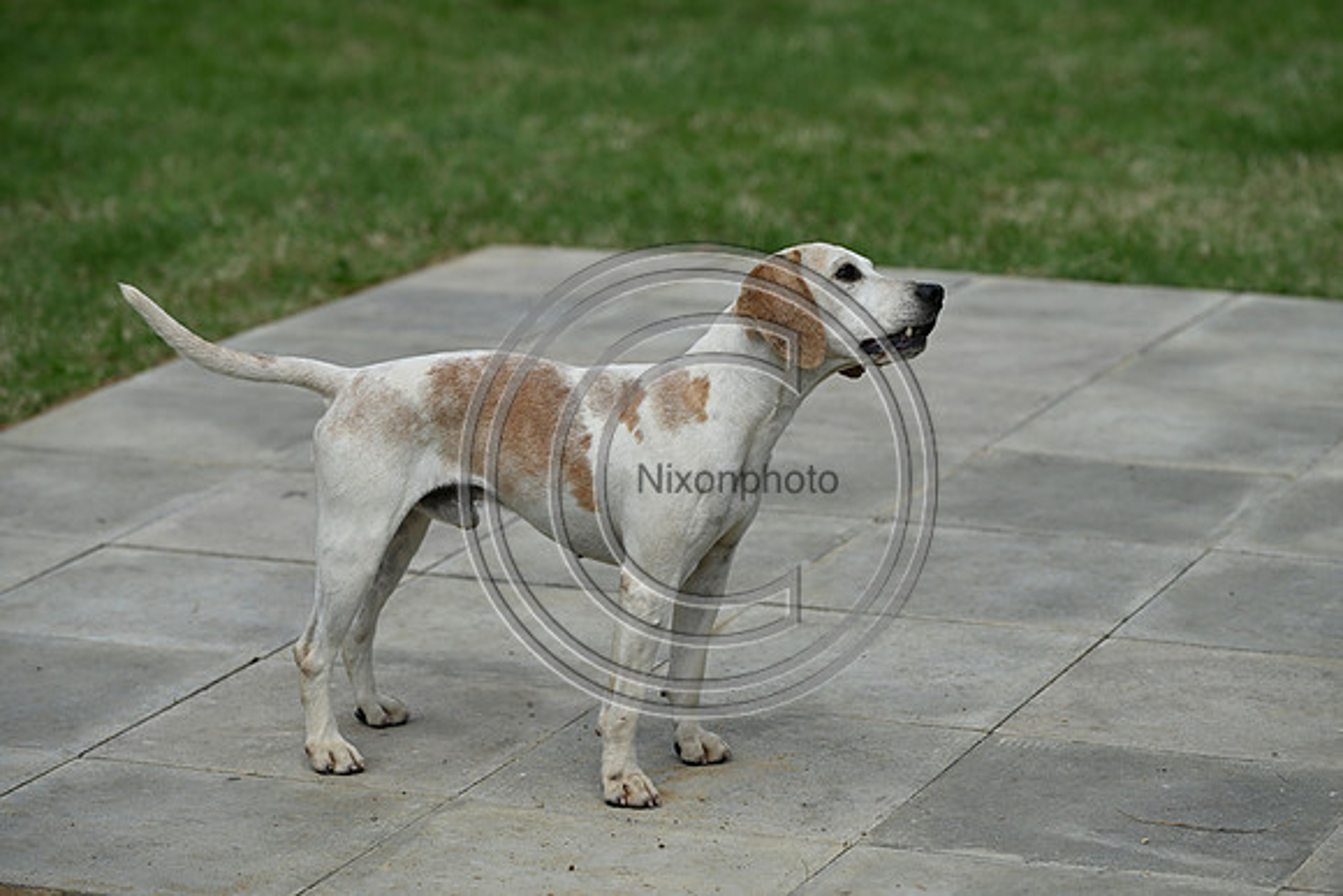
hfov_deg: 15.8
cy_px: 448
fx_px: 4851
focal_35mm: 130
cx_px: 672
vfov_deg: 10.6
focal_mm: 130
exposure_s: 1/1250
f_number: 4.5
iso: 140
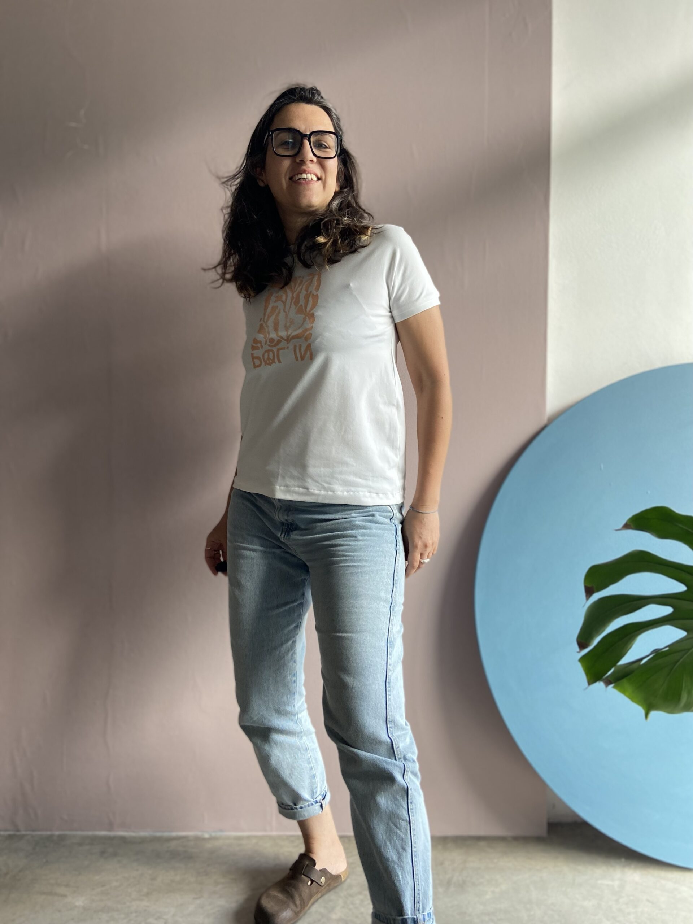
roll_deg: +0.5
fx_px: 694
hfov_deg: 53.1
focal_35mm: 26
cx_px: 346
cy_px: 462
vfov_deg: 67.3
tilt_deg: -1.8
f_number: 1.8
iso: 125
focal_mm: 4.25
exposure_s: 1/119
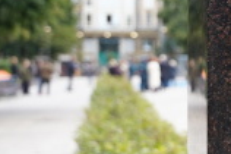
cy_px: 48
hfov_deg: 13.5
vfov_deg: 10.2
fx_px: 862
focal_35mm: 135
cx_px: 433
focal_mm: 35.4
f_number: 3.5
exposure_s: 1/800
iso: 800
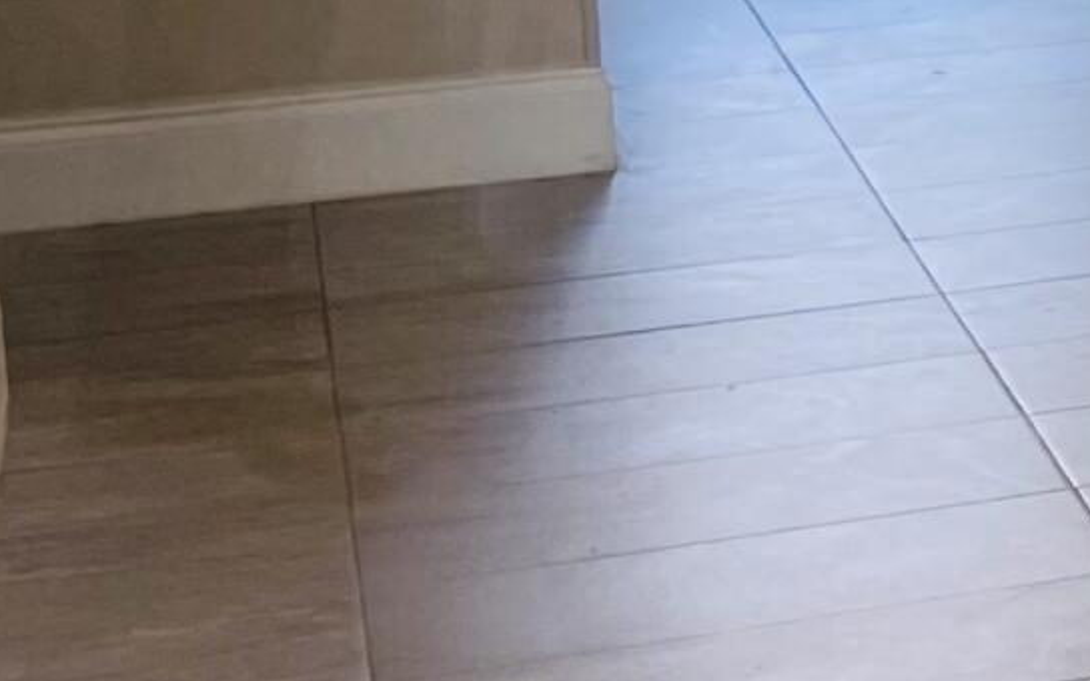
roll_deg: +0.0
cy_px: -445
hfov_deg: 10.9
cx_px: 2869
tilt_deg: -3.4
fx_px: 4515
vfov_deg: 8.4
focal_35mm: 152
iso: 40
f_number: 1.6
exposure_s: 1/120
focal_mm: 4.2
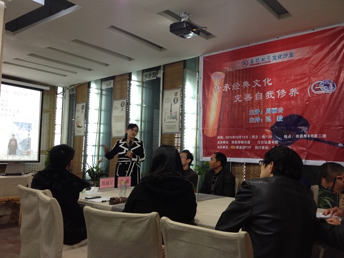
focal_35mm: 35
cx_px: 172
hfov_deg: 52.6
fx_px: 348
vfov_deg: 40.7
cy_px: 129
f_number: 2.4
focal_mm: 4.28
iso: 125
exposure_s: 1/20
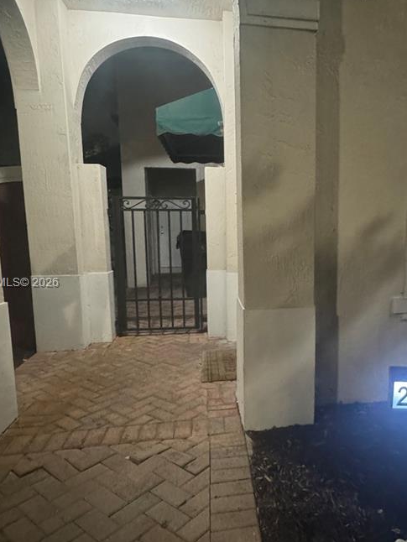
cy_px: 284
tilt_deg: -7.4
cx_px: 281
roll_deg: +0.0
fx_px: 407
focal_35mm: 26
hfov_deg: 51.8
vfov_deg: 67.2
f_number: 2.2
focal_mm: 2.22
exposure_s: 1/30
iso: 1250
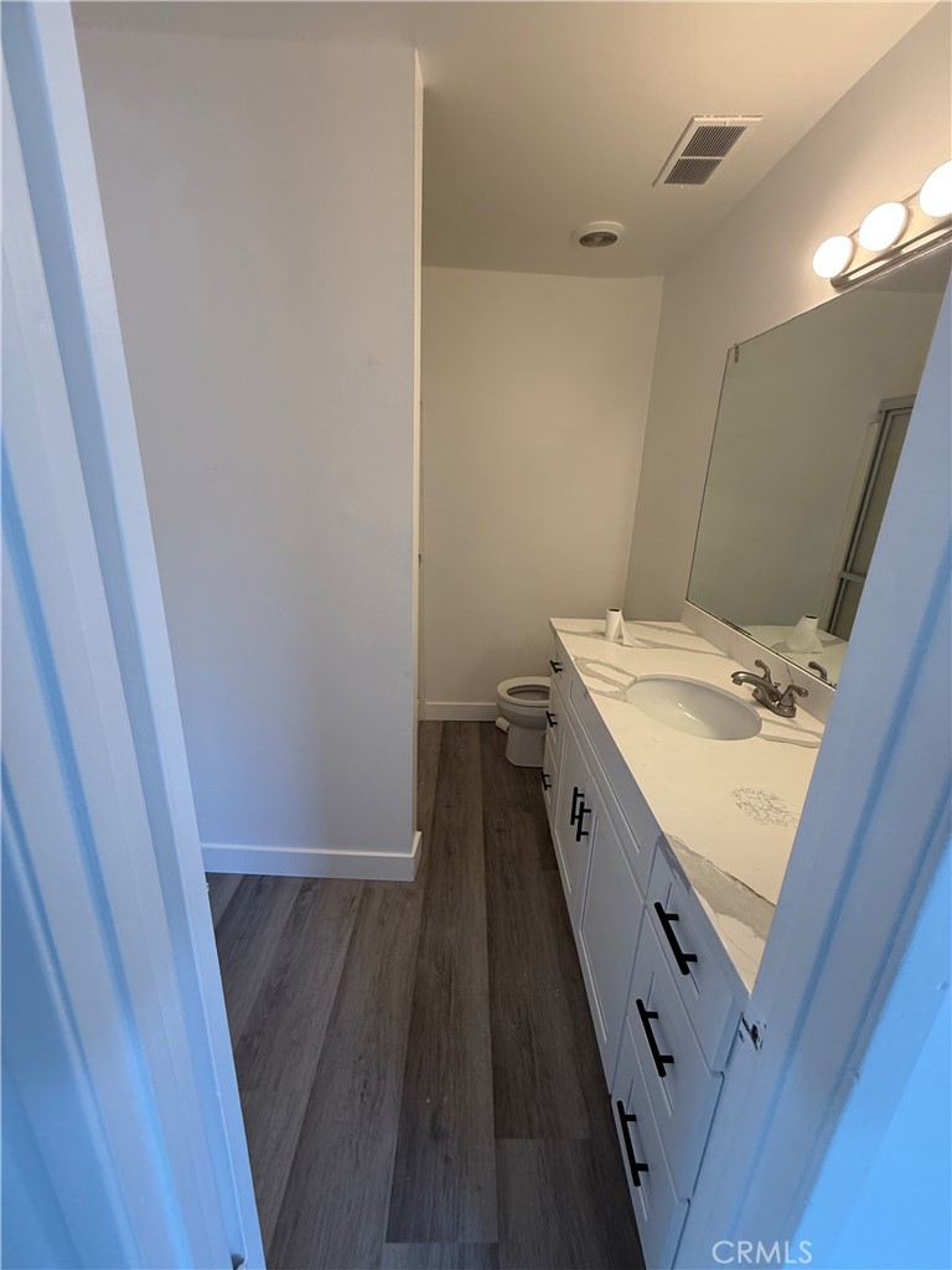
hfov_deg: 85.7
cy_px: 635
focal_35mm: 14
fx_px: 513
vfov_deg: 102.1
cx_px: 476
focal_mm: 2.22
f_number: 2.2
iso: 100
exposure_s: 1/120
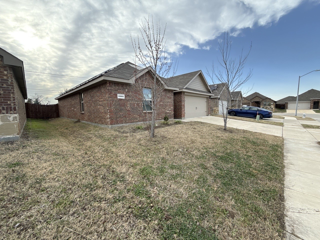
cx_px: 160
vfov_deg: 85.7
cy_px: 120
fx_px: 129
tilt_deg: -3.8
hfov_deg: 102.1
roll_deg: +0.7
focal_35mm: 14
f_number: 2.2
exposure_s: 1/479
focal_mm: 2.22
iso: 64
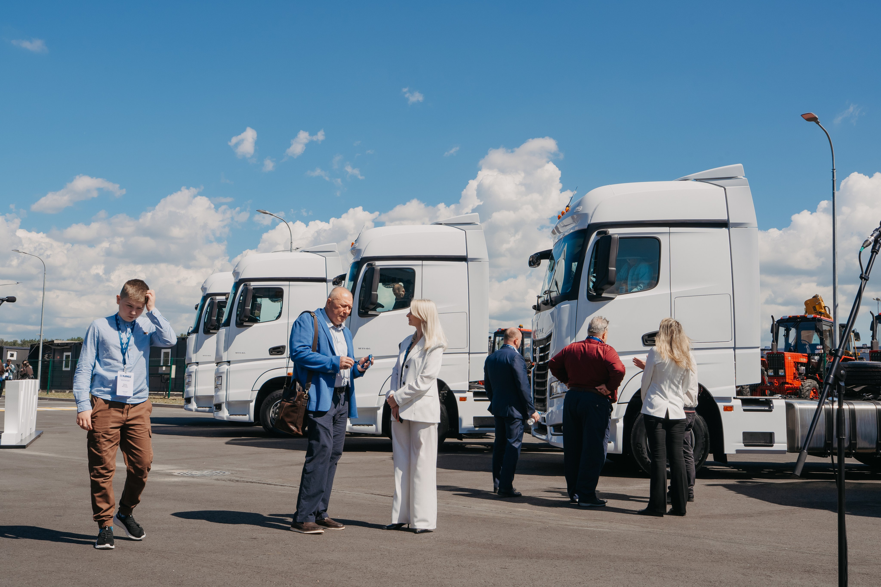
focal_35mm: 37
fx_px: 905
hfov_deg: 51.9
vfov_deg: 35.9
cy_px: 294
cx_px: 440
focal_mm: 37
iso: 160
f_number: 14
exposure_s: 1/160
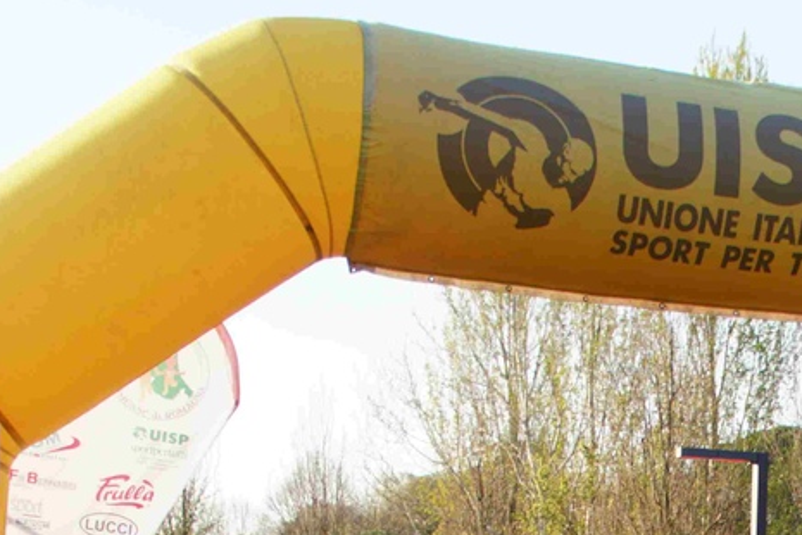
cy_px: 914
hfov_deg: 16.0
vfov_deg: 10.5
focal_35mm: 124
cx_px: 923
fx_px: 2762
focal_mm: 24
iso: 160
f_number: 4
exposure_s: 1/320
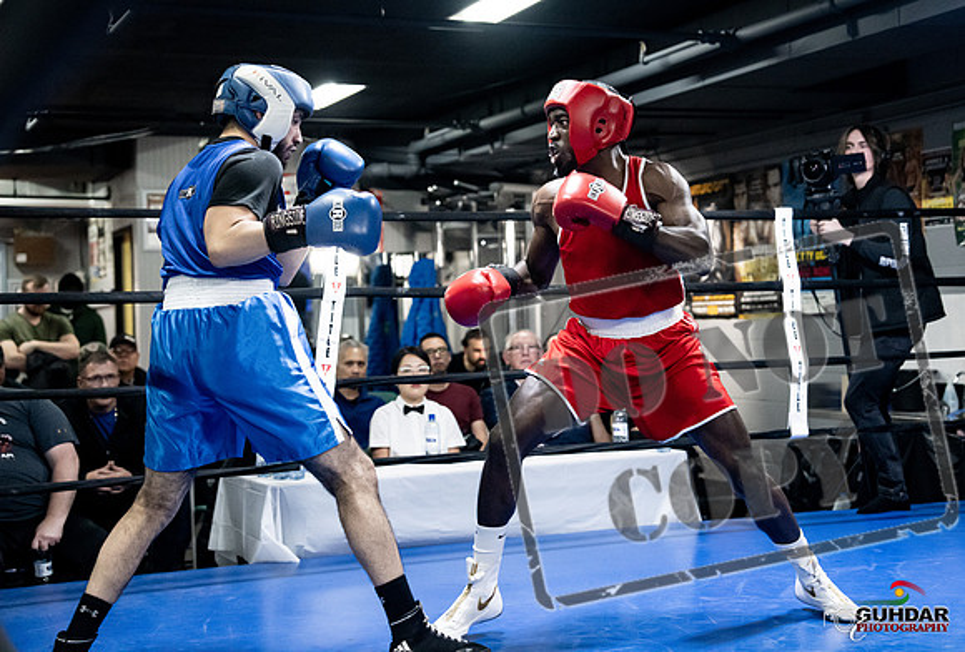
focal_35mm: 61
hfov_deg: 32.5
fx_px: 1649
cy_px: 271
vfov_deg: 22.3
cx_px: 571
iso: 10000
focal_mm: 52
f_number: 2.8
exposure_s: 1/1000
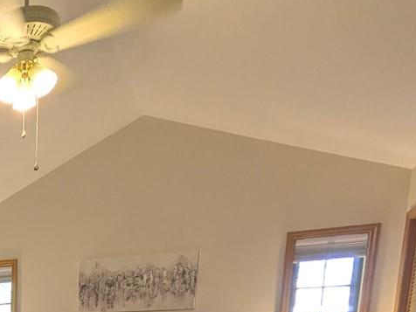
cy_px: 437
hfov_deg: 31.8
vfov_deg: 25.3
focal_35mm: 47
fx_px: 565
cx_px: -113
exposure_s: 1/40
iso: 93
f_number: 2.2
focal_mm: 1.83
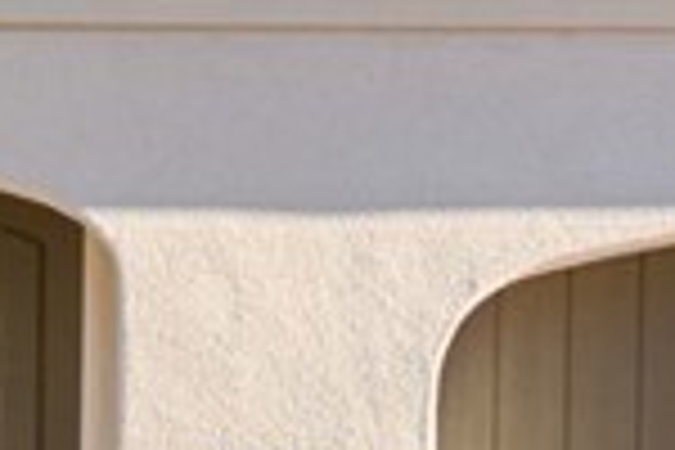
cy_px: -200
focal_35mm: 164
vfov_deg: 8.2
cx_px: 446
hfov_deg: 12.5
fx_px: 3075
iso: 100
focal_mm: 24
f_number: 4.5
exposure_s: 1/200
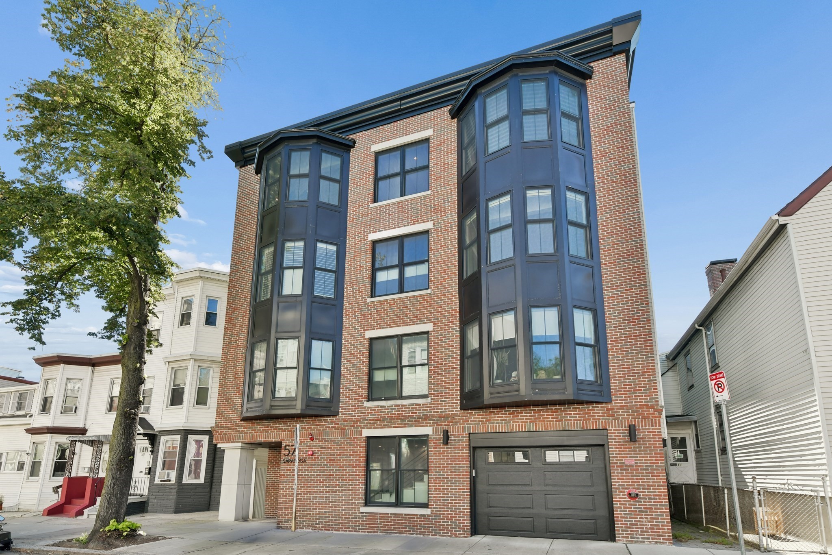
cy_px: 278
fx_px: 393
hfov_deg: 93.3
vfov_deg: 70.4
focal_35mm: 17
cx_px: 416
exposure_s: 1/250
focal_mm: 17
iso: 640
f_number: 9
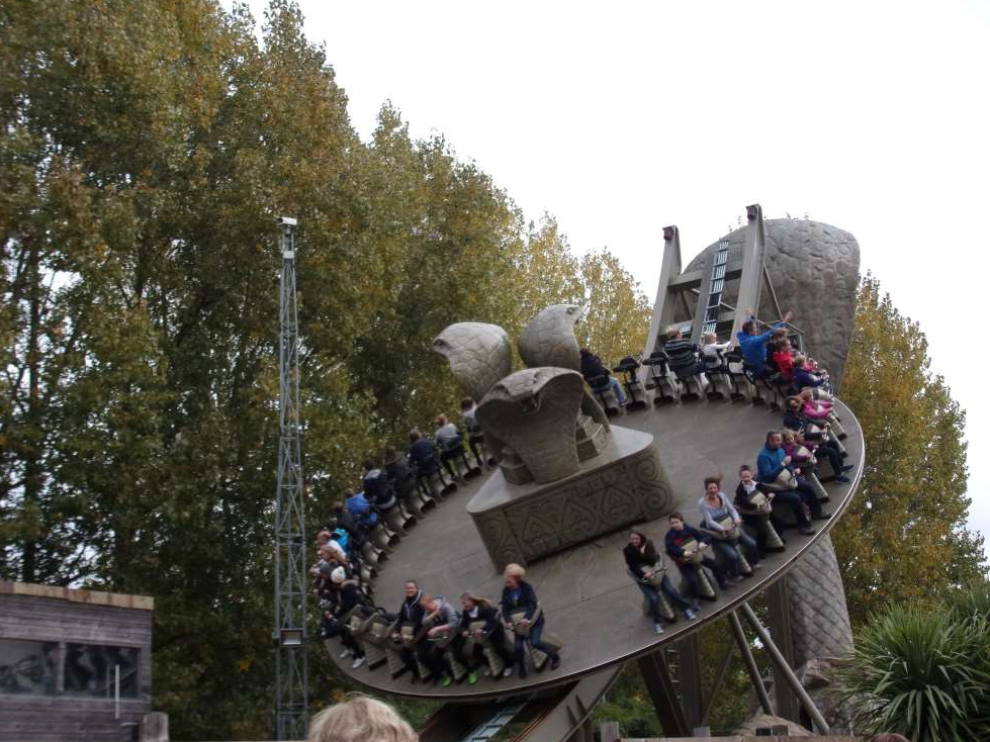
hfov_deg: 40.4
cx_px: 486
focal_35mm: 47
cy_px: 375
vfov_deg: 30.9
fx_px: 1344
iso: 80
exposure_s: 1/320
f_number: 4.1
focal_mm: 8.3
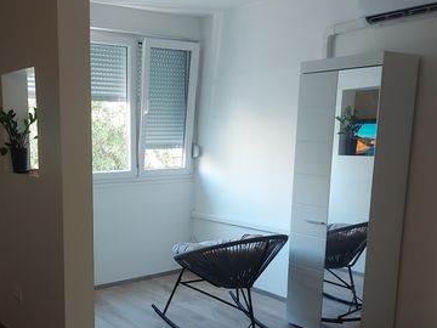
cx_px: 127
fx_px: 505
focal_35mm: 40
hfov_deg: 45.7
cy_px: 224
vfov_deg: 35.5
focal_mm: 5.23
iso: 200
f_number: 1.8
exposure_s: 1/50
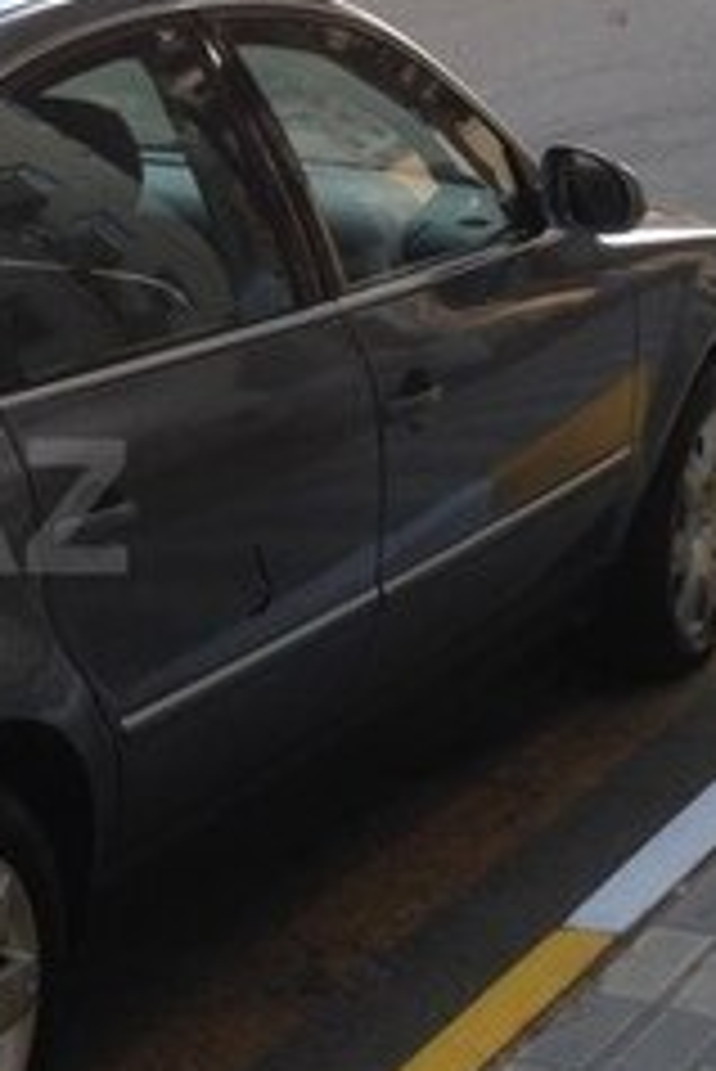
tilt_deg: -12.1
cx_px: -333
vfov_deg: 21.4
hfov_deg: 13.6
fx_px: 2830
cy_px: 506
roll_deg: -0.8
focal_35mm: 95
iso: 50
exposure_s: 1/161
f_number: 2.4
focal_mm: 4.12
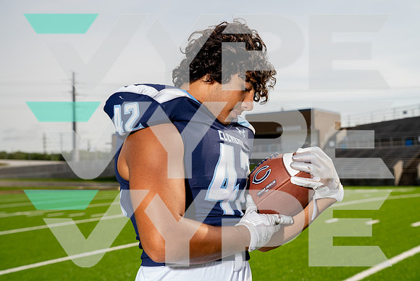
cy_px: 140
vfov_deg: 26.5
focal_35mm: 51
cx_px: 210
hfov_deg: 38.9
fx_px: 595
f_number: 5
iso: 100
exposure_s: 1/250
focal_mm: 51
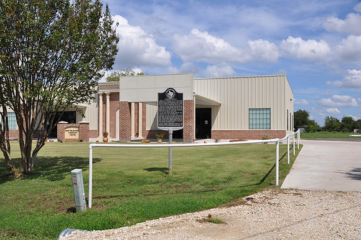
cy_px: 120
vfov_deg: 34.1
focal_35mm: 39
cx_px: 180
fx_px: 391
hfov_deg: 49.6
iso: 200
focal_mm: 26
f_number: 14
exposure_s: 1/160
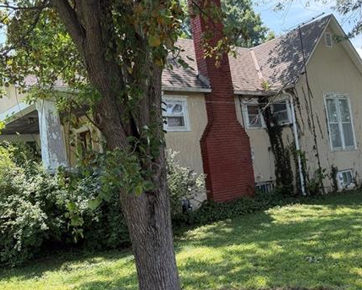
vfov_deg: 35.7
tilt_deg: +2.8
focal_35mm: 42
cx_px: 241
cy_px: 145
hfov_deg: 43.2
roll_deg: +8.6
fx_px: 450
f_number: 1.78
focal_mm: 6.76
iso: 100
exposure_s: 1/858
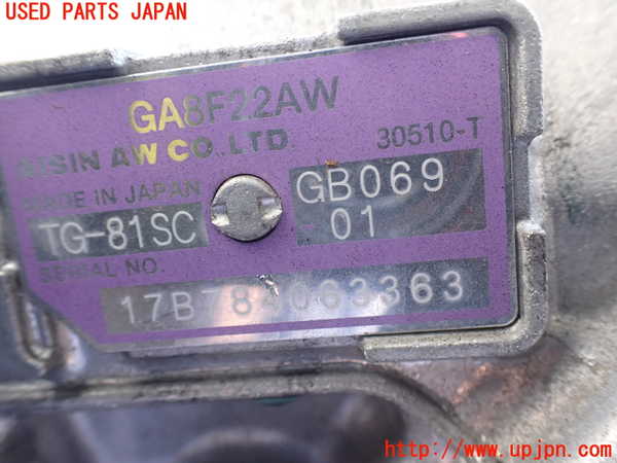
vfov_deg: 46.8
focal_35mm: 30
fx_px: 535
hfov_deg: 60.0
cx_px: 308
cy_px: 232
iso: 320
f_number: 2.3
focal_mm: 5.4
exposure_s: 1/125
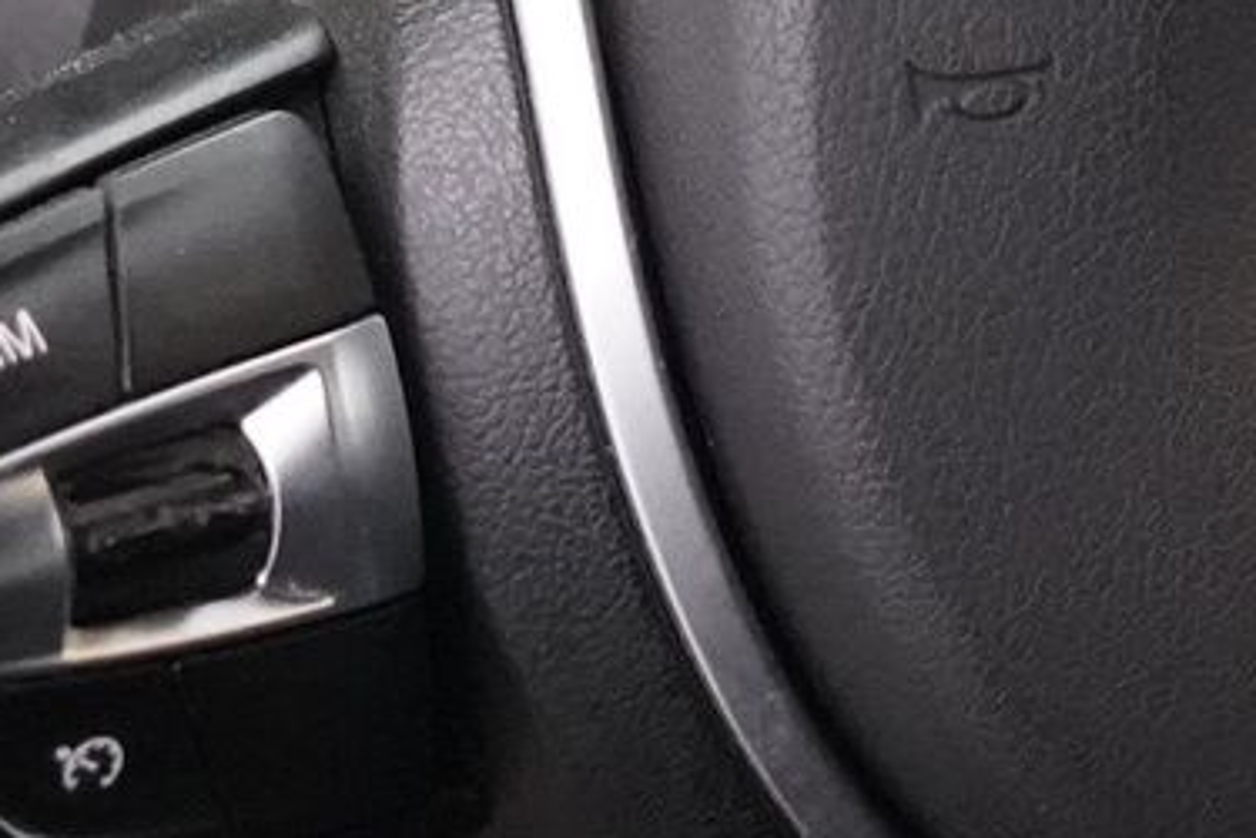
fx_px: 6977
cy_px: 344
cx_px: 1022
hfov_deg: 10.3
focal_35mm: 200
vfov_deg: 6.9
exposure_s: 1/160
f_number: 3.5
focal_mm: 30
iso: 12800
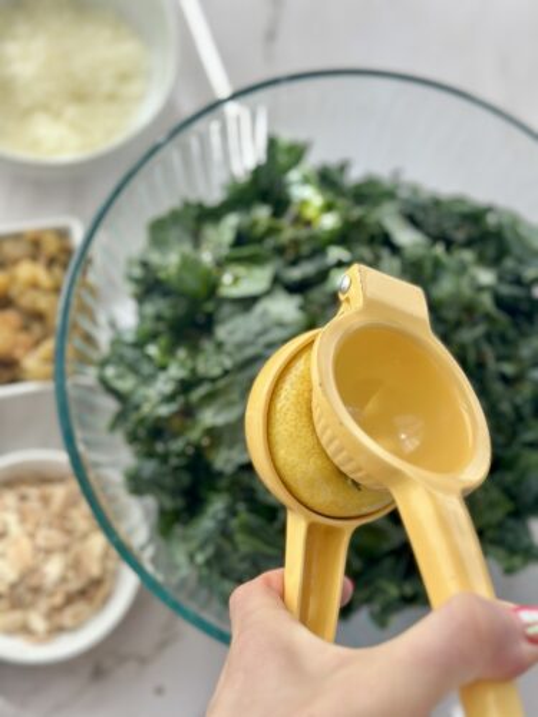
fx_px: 995
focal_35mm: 48
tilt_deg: -76.2
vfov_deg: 39.7
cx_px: 269
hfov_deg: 30.3
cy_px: 358
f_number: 1.78
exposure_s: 1/830
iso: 80
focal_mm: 6.86
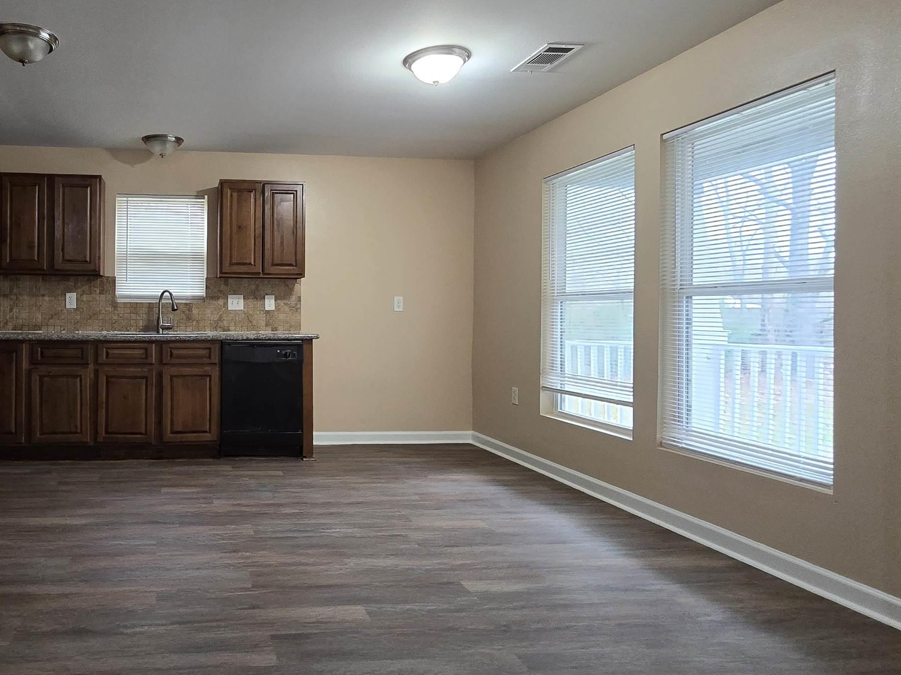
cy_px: 307
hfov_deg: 71.3
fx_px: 573
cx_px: 228
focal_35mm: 22
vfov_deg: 61.0
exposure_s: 1/60
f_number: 2.2
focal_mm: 2.2
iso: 500
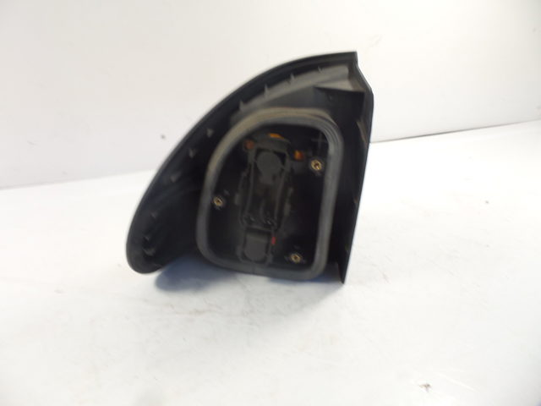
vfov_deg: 58.9
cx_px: 270
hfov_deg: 73.9
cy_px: 203
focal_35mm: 23
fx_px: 359
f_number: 3.5
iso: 100
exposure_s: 1/30
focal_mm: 4.1
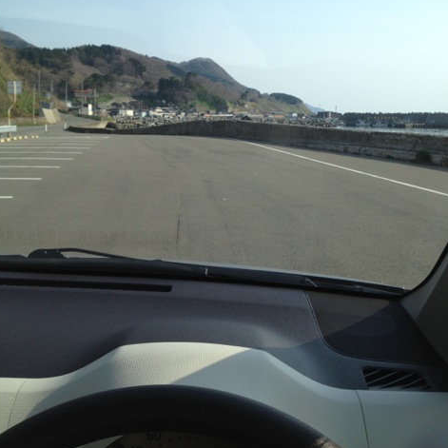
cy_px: 147
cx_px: 222
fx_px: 615
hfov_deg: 40.0
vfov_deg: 39.5
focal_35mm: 42
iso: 64
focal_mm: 4.28
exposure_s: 1/1151
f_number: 2.4
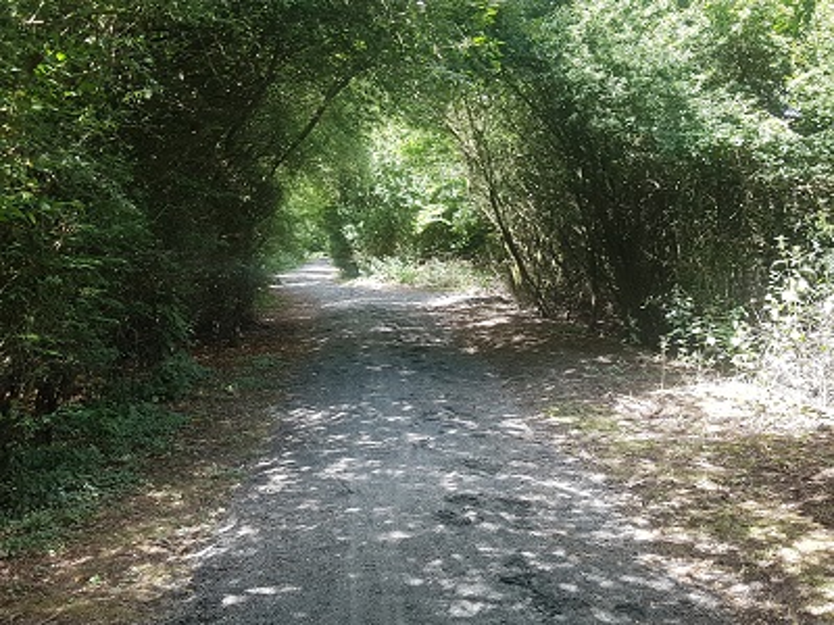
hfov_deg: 67.3
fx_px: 626
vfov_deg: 53.1
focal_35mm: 26
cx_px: 417
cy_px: 312
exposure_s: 1/195
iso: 50
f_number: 1.7
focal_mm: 4.2
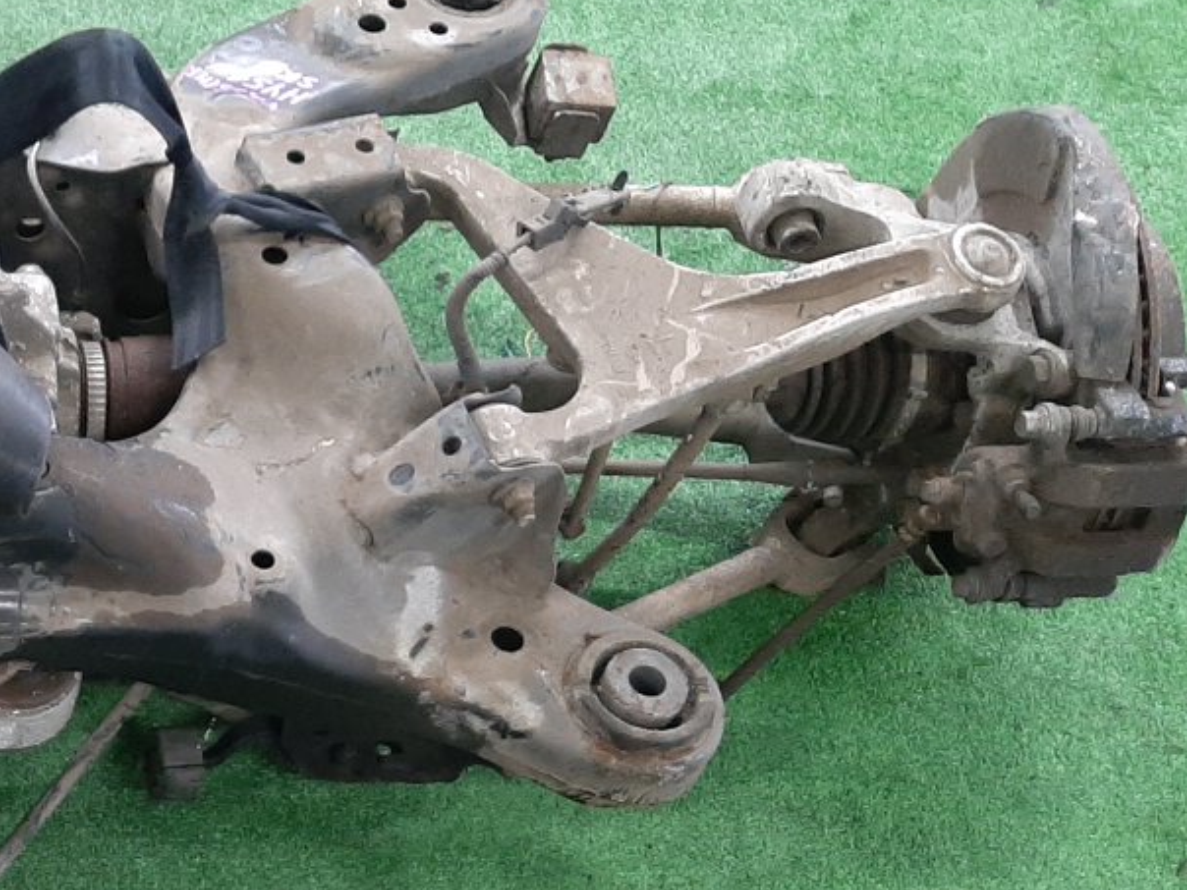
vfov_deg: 23.2
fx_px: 2126
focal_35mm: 62
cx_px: -191
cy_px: 756
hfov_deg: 27.8
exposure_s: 1/33
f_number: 1.7
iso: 208
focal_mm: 3.93
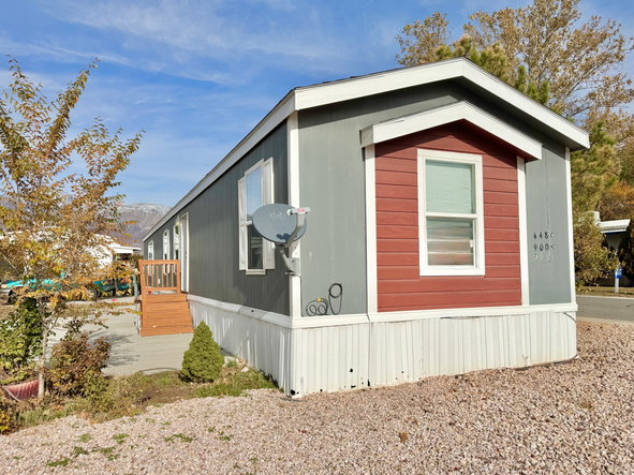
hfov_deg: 67.3
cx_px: 327
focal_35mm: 26
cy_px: 250
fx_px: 476
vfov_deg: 53.0
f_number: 1.78
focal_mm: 6.76
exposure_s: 1/7092
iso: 80
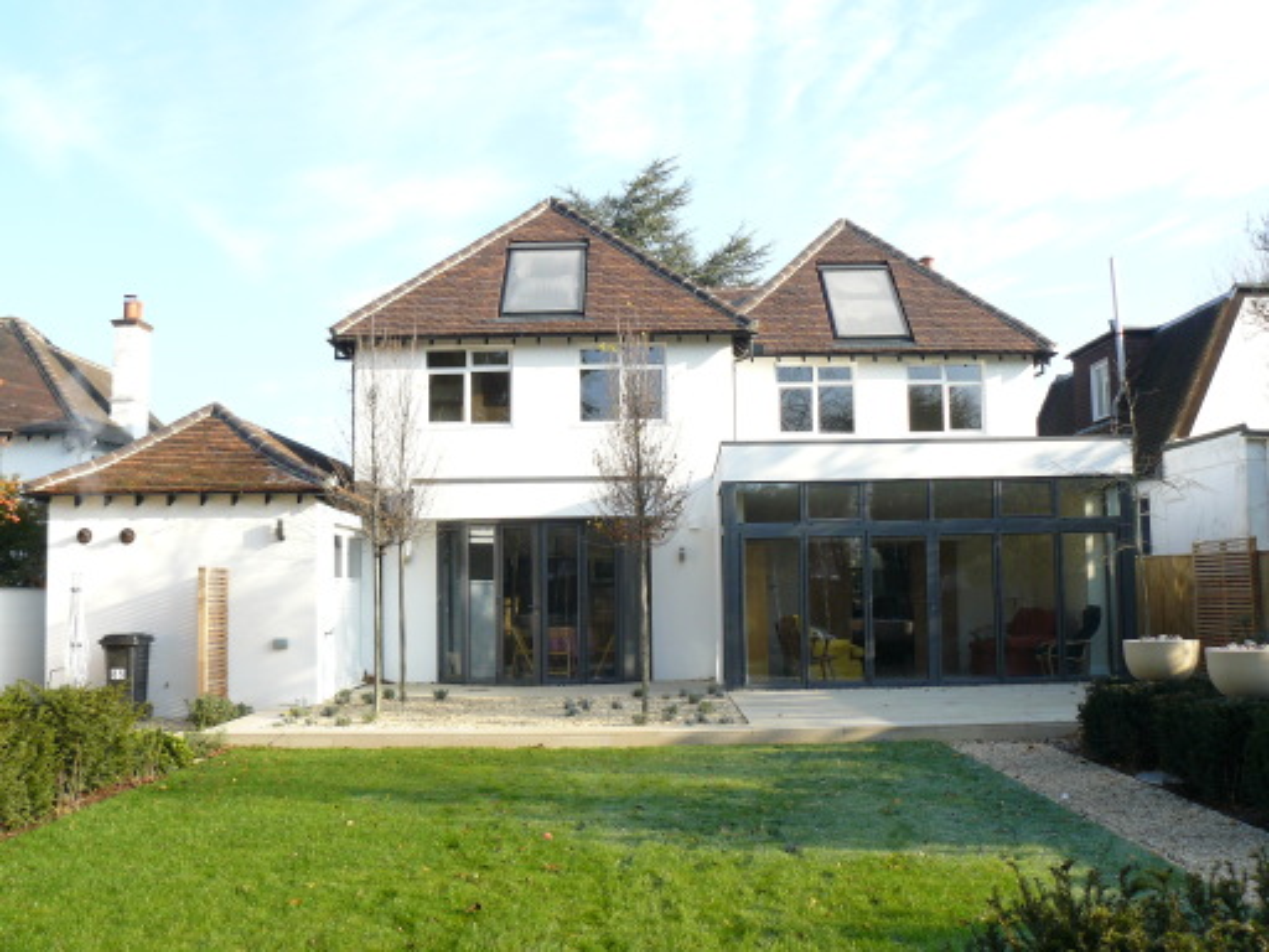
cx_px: 634
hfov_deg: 51.4
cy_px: 476
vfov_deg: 39.7
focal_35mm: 36
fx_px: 1320
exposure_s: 1/200
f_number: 4
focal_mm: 6
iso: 100
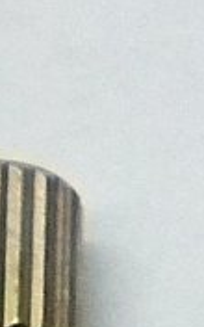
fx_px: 2597
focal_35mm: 292
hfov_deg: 4.3
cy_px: 617
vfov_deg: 7.0
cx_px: 626
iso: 400
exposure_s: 1/30
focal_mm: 8.5
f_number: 3.8
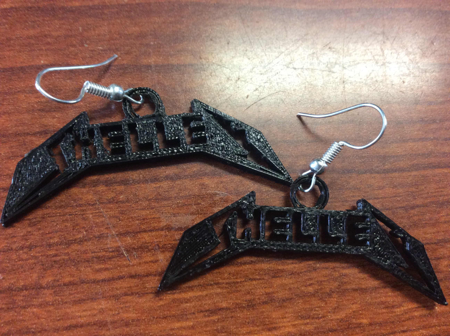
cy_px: 168
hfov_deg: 56.9
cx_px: 225
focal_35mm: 32
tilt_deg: -76.0
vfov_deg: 44.1
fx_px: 415
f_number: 2.4
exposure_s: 1/24
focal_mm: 3.3
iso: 160
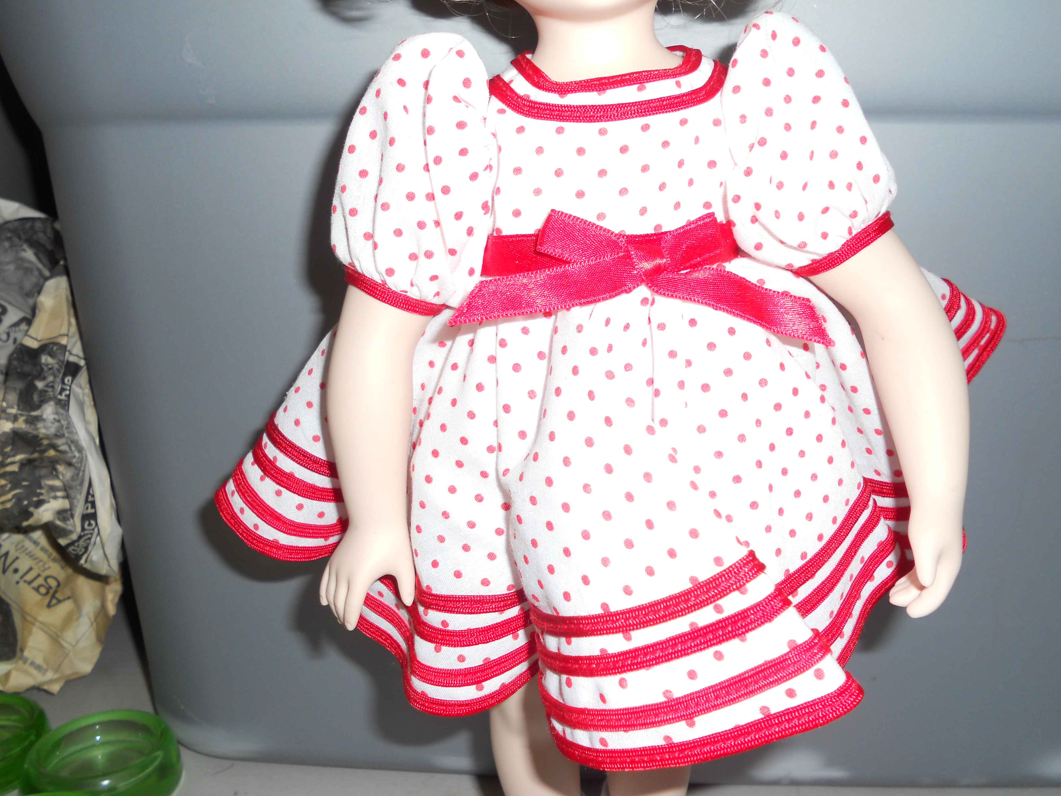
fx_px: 981
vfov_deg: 44.2
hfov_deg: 56.8
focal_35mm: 32
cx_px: 530
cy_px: 398
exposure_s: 1/25
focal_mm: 5.8
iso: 80
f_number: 3.5
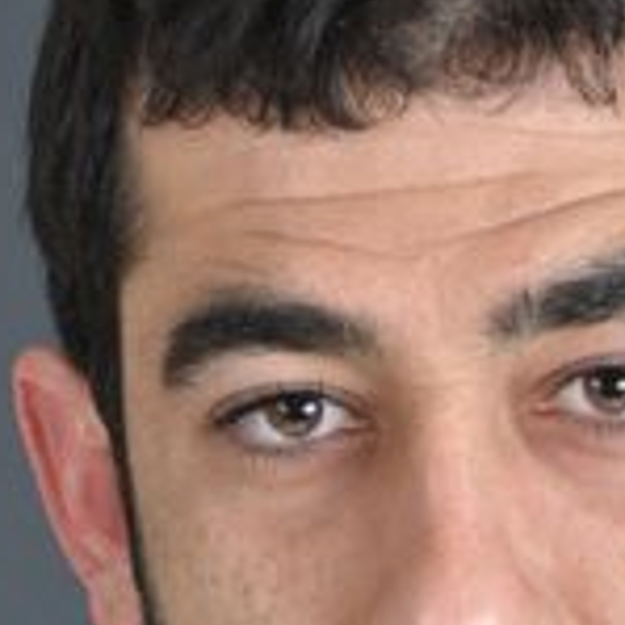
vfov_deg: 3.9
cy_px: 533
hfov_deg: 3.9
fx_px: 9140
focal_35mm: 447
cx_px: 503
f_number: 11
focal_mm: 105
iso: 1600
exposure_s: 1/100
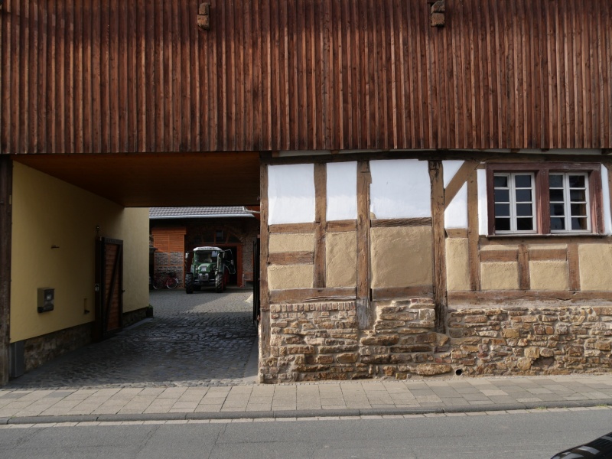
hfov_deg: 63.4
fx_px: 495
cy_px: 230
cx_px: 306
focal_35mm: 28
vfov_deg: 49.7
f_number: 5
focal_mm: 14
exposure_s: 1/250
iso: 200
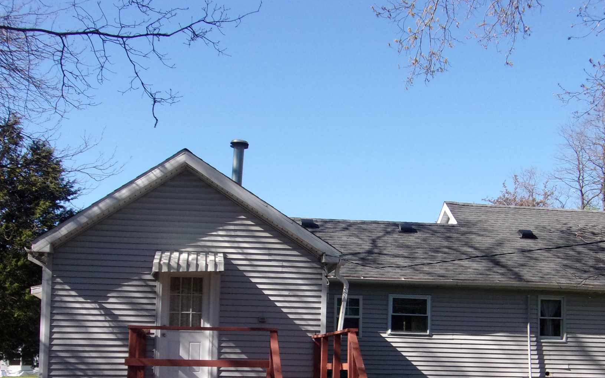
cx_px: 368
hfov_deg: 36.1
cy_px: 277
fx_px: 923
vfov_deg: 23.0
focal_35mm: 56
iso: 200
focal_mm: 7.6
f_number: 13.1
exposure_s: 1/100
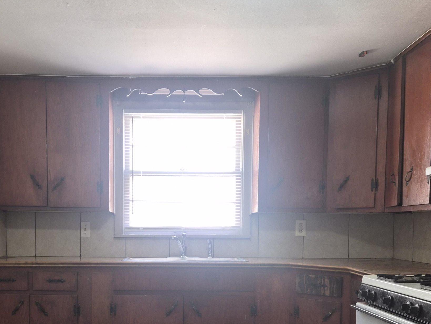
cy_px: 259
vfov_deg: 32.7
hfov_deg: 43.7
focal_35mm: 43
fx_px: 535
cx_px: 177
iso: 125
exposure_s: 1/60
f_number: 1.8
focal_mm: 5.4
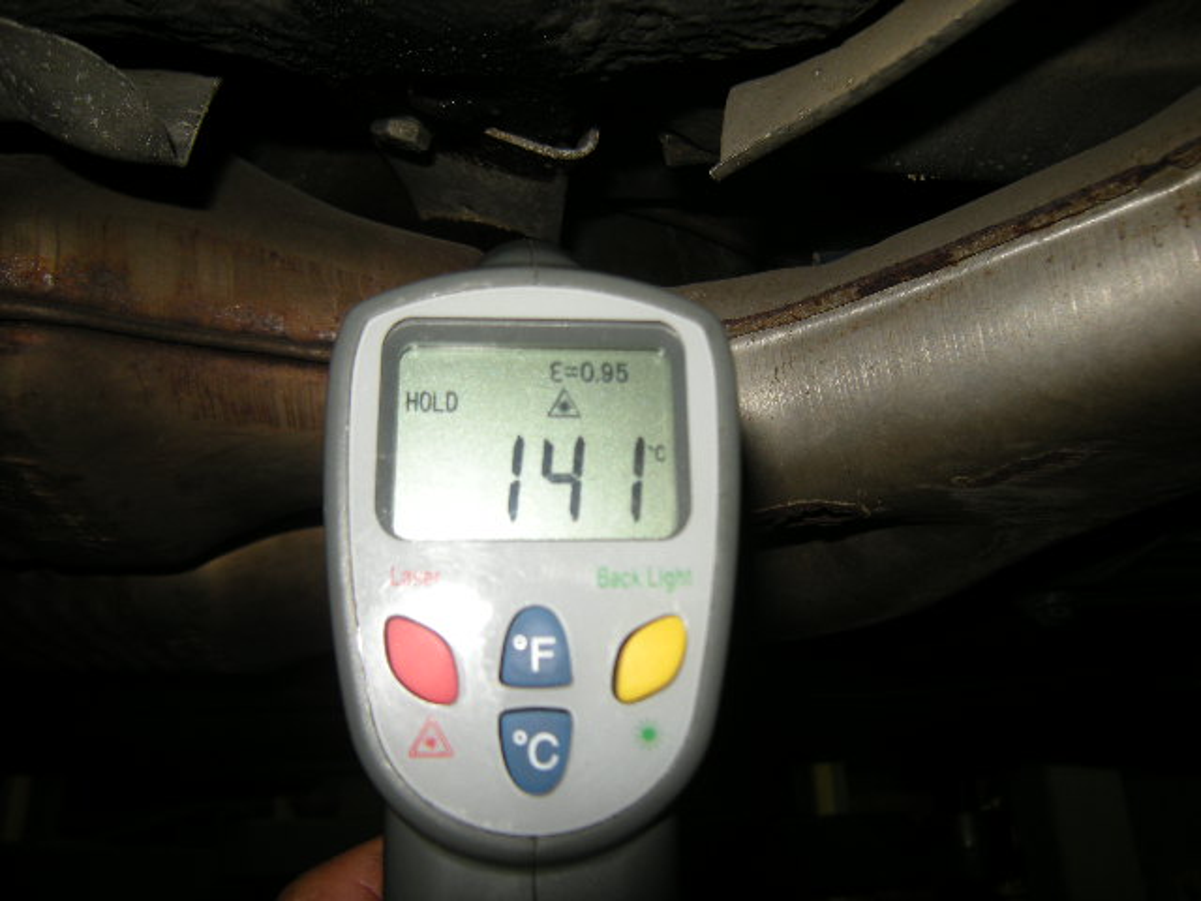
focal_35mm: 28
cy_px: 450
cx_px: 600
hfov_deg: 63.4
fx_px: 971
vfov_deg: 49.7
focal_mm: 4.7
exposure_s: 1/60
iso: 64
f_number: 2.8
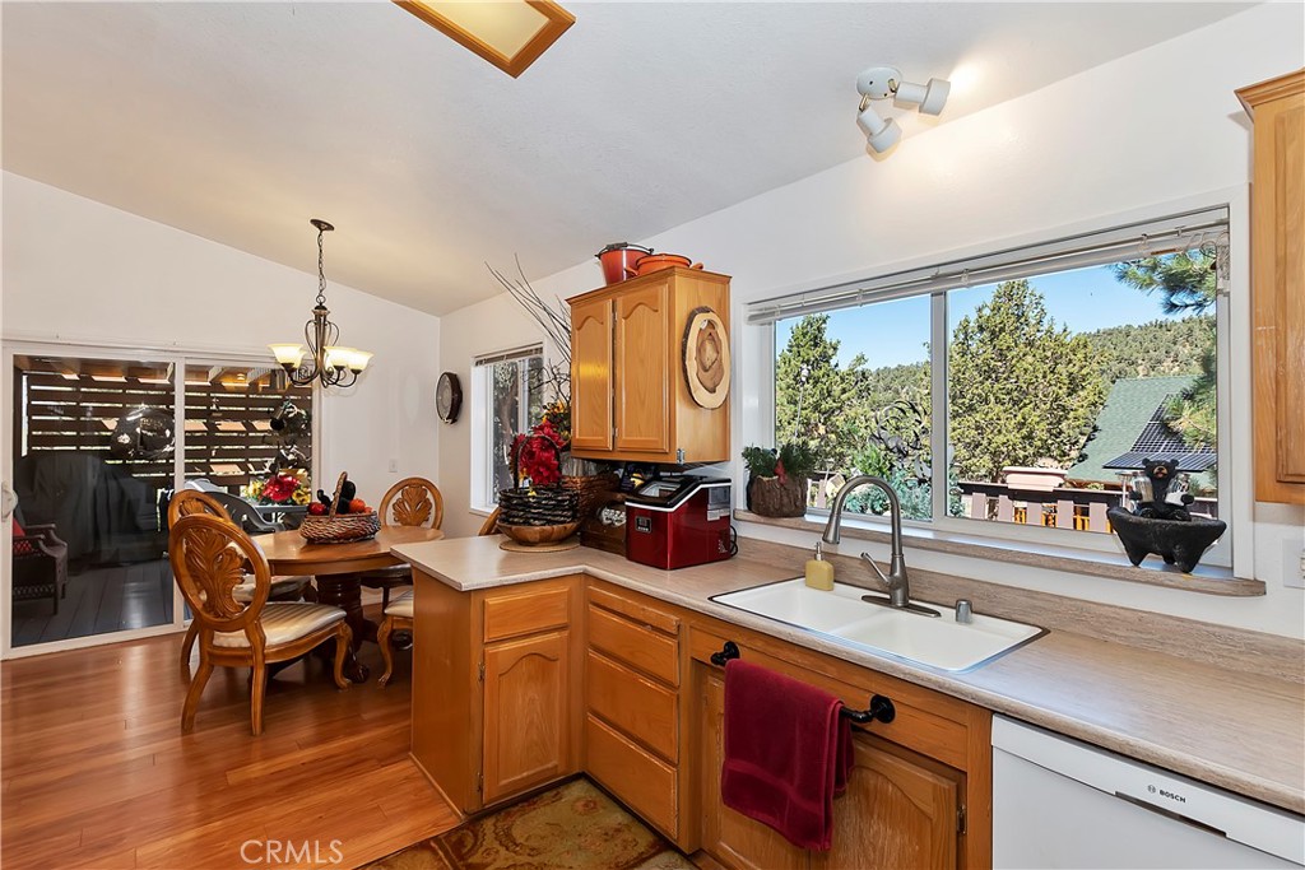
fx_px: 544
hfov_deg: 100.4
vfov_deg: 77.3
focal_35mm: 15
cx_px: 652
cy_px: 435
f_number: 8
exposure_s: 1/30
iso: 320
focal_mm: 10
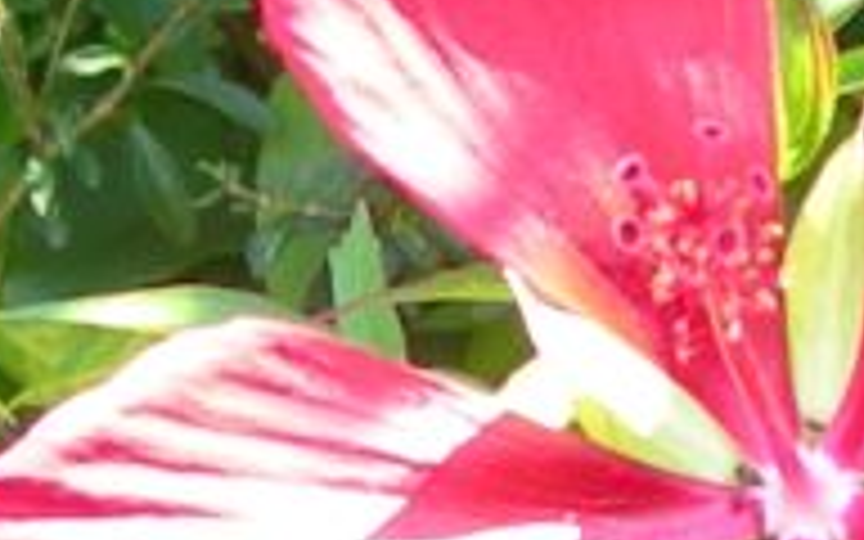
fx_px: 2661
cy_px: 637
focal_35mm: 113
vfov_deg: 11.4
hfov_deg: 18.3
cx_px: 698
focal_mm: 7.8
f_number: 2.8
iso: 50
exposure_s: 1/84
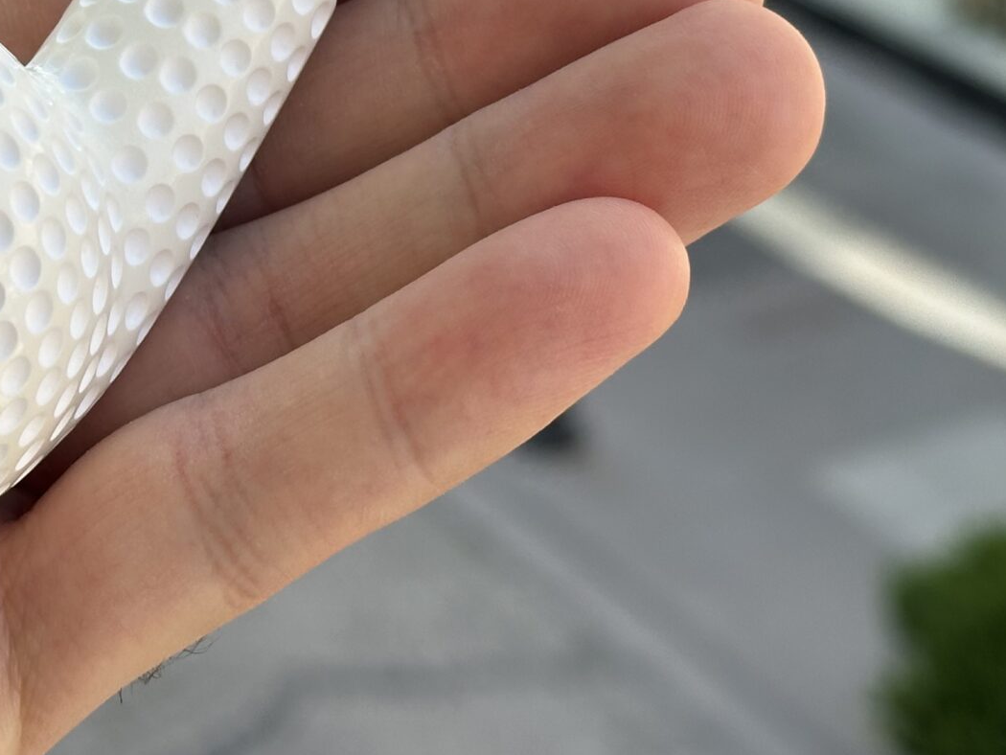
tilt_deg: -21.0
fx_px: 3401
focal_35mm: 117
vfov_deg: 12.5
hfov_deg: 16.7
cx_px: 222
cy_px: -71
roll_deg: +1.3
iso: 64
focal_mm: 6.86
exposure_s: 1/651
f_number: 1.78
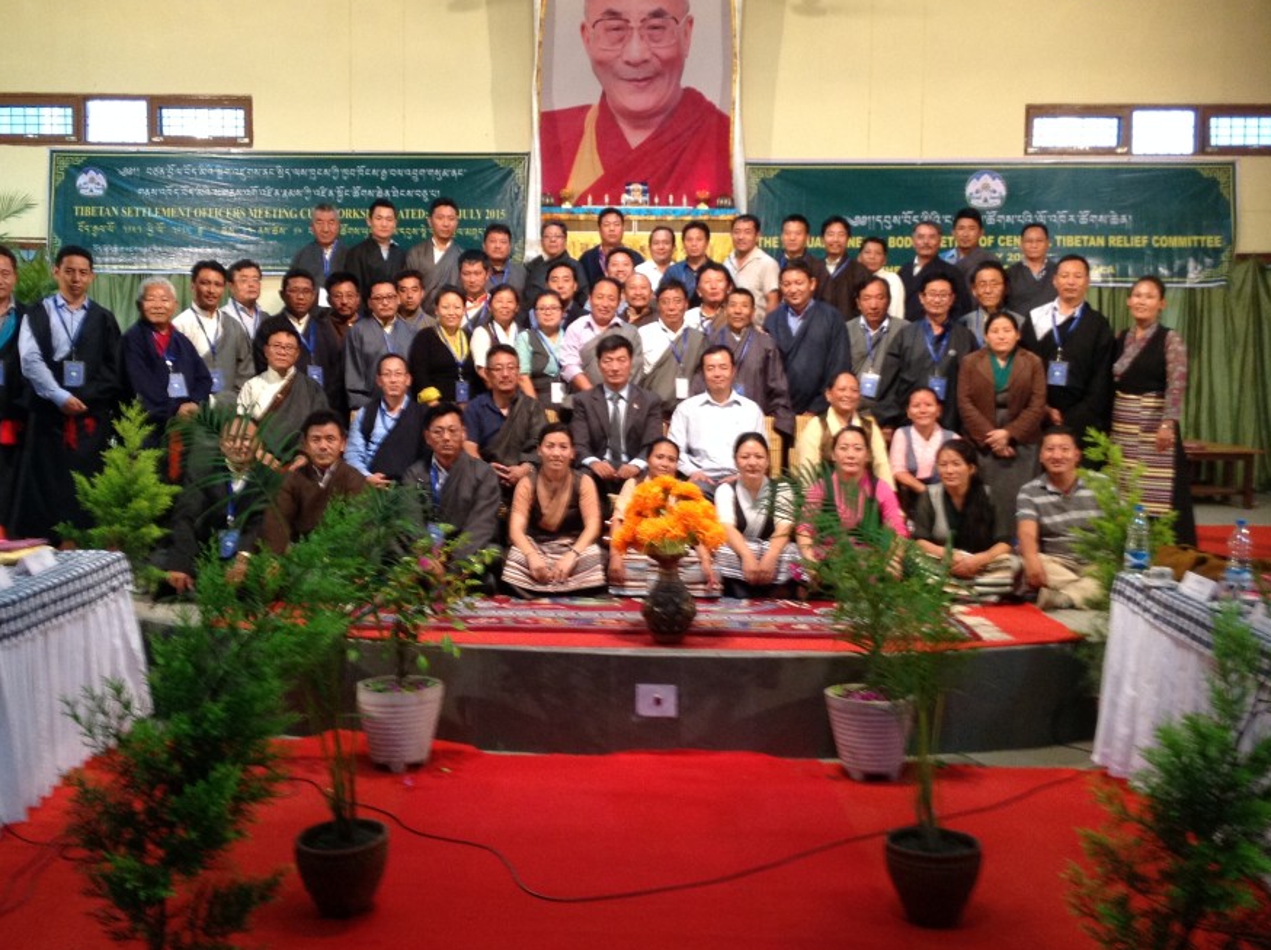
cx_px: 604
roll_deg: -1.5
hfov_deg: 45.8
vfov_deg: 35.0
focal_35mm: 41
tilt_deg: -2.8
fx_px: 1503
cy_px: 405
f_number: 2.4
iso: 125
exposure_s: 1/15
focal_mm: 4.28
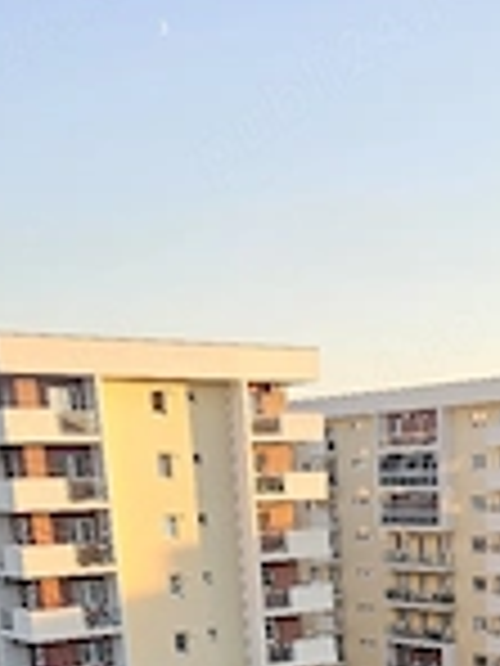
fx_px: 1194
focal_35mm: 62
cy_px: 824
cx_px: 428
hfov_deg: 23.2
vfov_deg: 27.1
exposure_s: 1/200
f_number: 1.8
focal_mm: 5.4
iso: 25
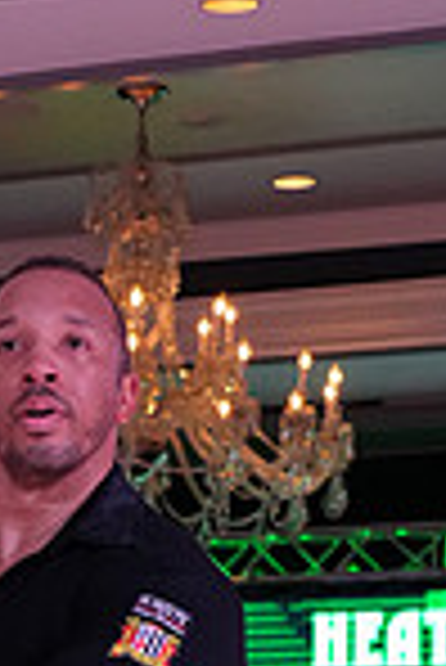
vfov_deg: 9.8
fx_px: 3782
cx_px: -327
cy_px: 1012
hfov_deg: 6.6
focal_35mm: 204
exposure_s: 1/250
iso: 3200
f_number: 8
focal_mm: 52
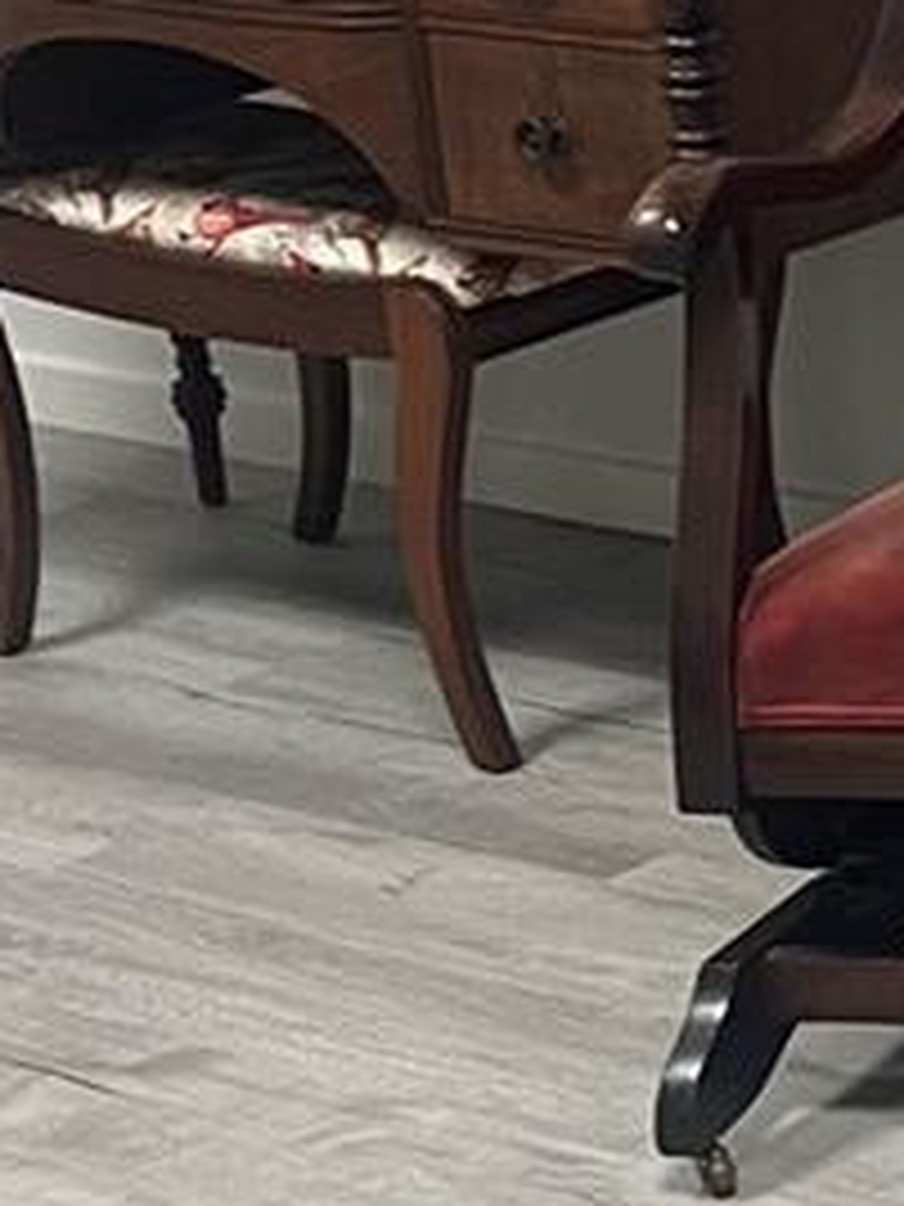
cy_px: 477
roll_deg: +3.5
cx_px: 1889
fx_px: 5188
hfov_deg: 9.3
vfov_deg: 13.2
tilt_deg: -13.9
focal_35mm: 149
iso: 80
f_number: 1.5
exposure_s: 1/60
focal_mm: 5.7
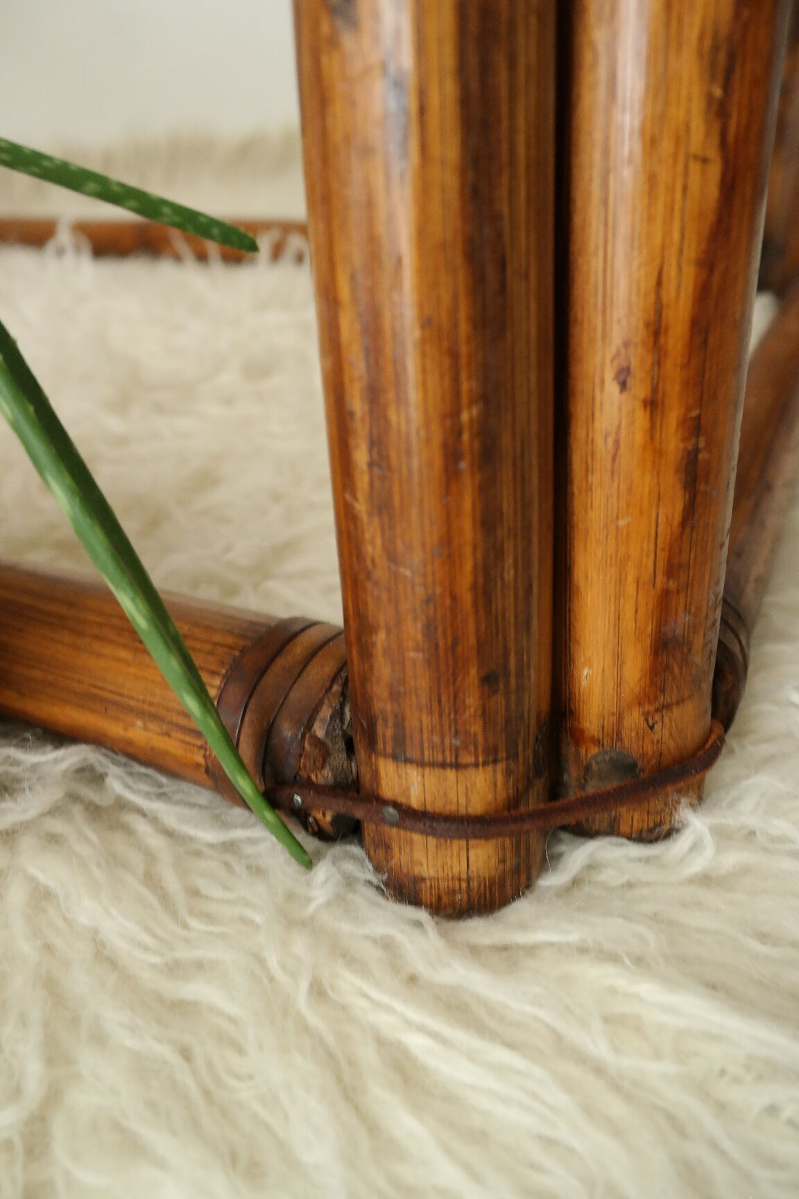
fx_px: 999
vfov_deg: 61.9
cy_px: 600
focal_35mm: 30
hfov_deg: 43.6
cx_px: 400
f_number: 5.6
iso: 1600
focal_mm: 20
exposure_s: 1/25
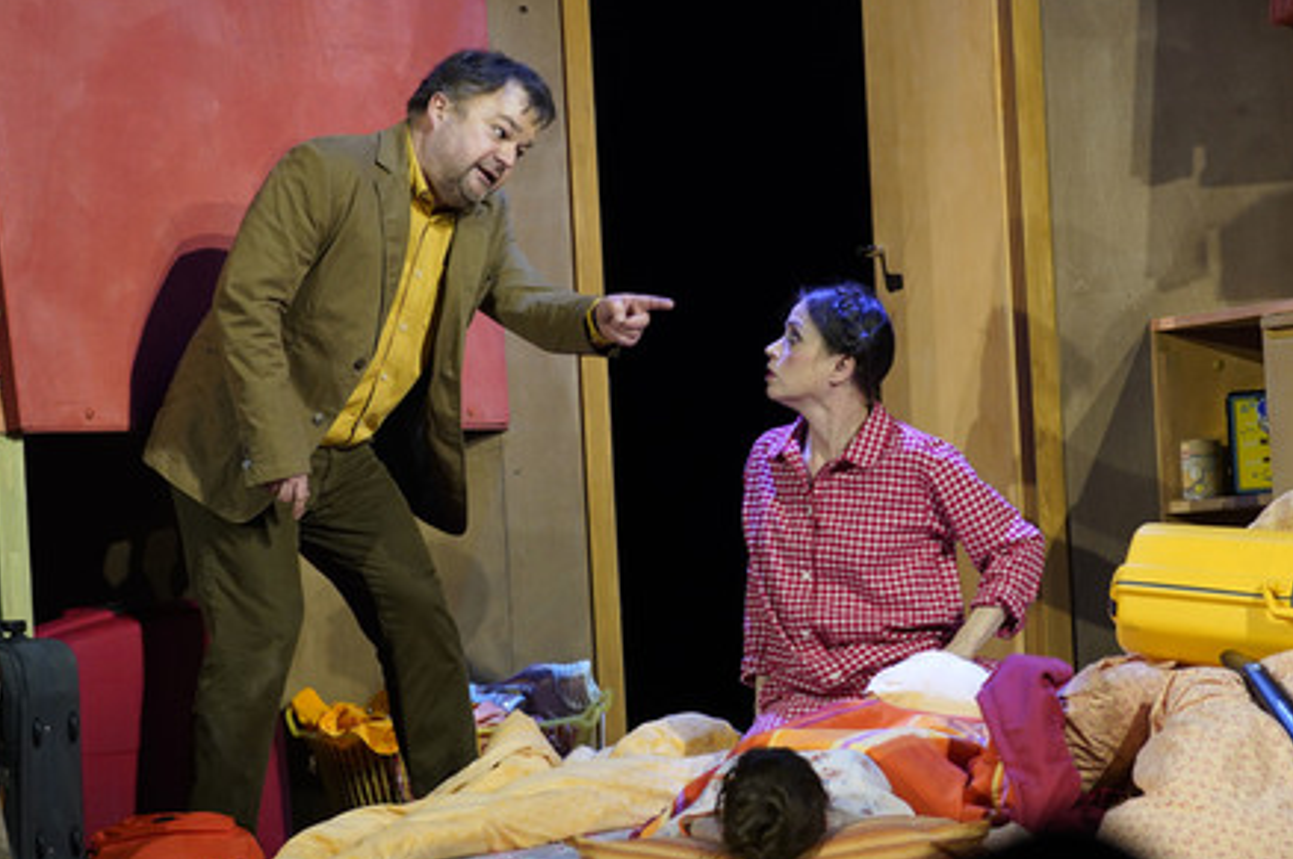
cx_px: 651
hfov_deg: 10.0
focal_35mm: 206
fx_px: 7390
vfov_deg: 6.7
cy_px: 425
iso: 1600
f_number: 5
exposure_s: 1/250
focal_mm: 200
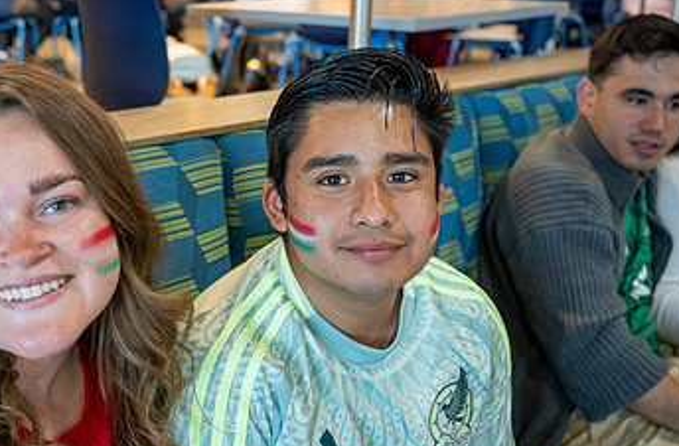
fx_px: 770
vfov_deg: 32.3
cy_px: 203
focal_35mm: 41
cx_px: 225
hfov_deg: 46.8
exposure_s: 1/200
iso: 2000
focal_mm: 24
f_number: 2.8
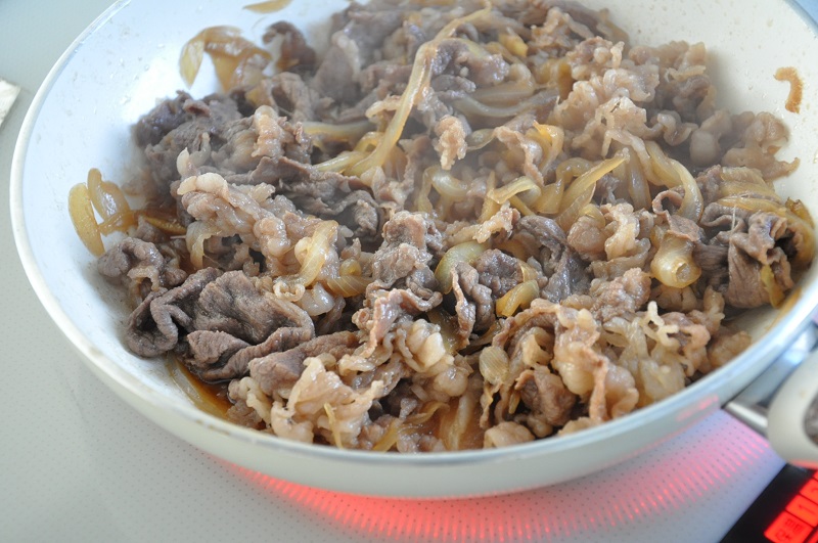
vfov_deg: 18.1
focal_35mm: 75
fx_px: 1702
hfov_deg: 27.0
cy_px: 272
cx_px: 409
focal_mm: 50
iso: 1600
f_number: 5
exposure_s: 1/10
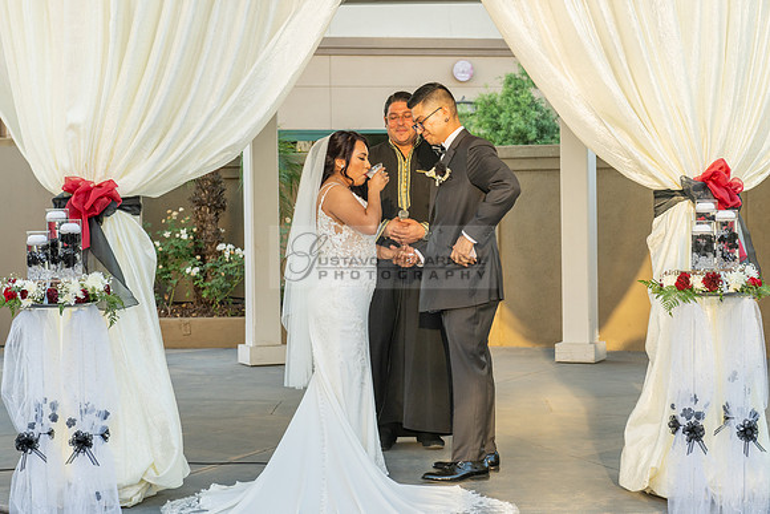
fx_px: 1717
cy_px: 228
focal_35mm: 80
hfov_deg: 25.3
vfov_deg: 17.0
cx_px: 428
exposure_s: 1/200
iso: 500
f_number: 6.3
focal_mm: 70
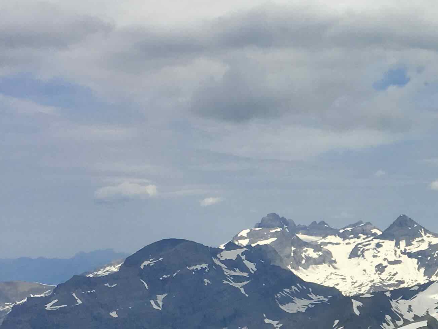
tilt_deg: -2.4
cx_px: 463
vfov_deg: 16.3
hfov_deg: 20.9
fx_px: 1139
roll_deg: -0.4
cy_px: 267
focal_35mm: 90
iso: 25
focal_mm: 4.15
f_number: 2.2
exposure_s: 1/3205
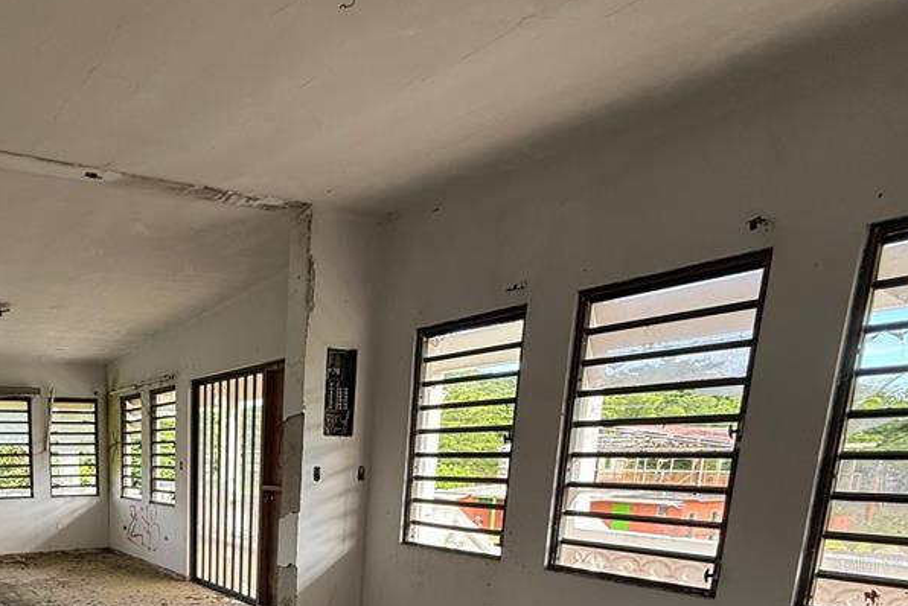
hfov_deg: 63.2
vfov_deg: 45.7
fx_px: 631
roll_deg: +0.8
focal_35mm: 25
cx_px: 142
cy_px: 563
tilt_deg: -9.4
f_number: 2.2
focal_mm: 2.22
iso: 100
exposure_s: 1/99
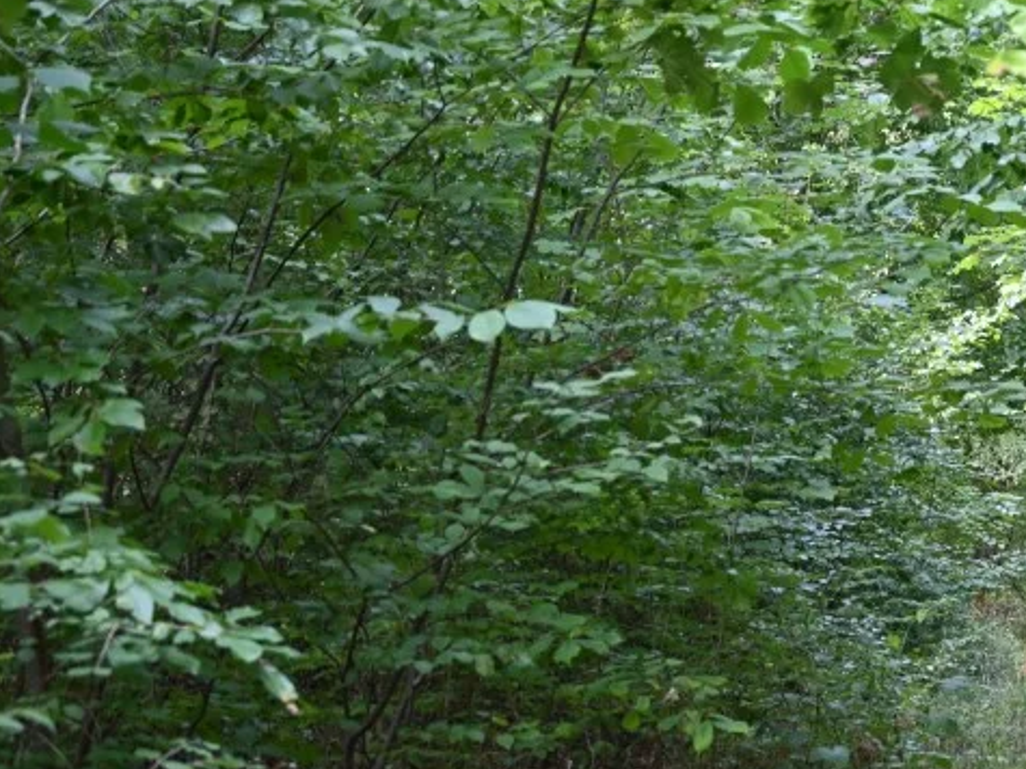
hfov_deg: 20.1
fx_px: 2785
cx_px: 1076
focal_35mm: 94
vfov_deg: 15.5
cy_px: 691
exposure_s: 1/125
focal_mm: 43
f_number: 4
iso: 1000
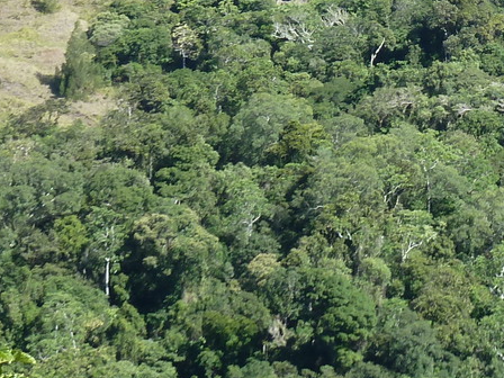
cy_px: -159
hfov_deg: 7.6
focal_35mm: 257
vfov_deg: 5.7
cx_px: 666
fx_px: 3742
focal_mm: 11.9
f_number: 4.1
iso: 80
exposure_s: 1/200
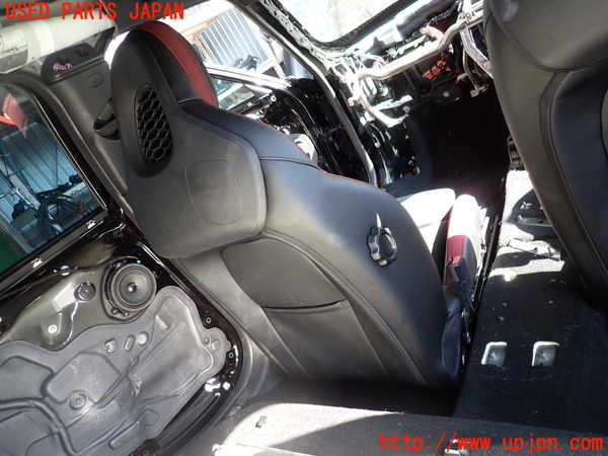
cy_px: 228
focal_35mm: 25
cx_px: 304
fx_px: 439
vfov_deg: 54.9
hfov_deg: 69.4
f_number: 2
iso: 125
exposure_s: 1/60
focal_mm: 4.5
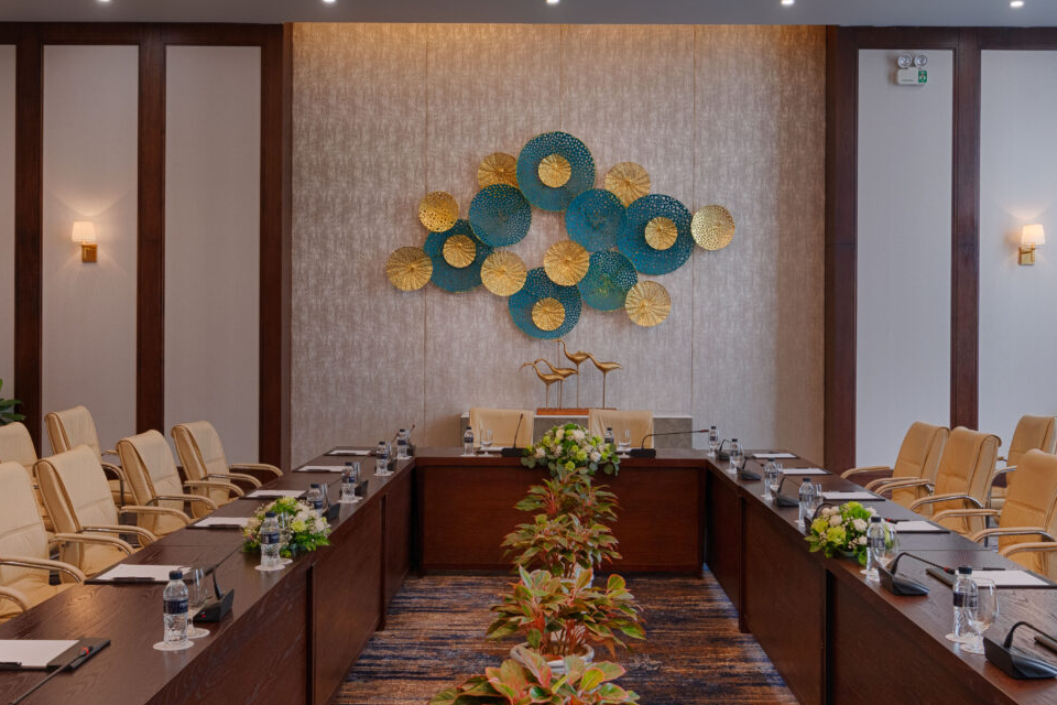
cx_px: 542
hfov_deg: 50.7
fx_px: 1116
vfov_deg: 35.0
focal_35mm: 38
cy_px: 323
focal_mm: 19
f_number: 10
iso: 160
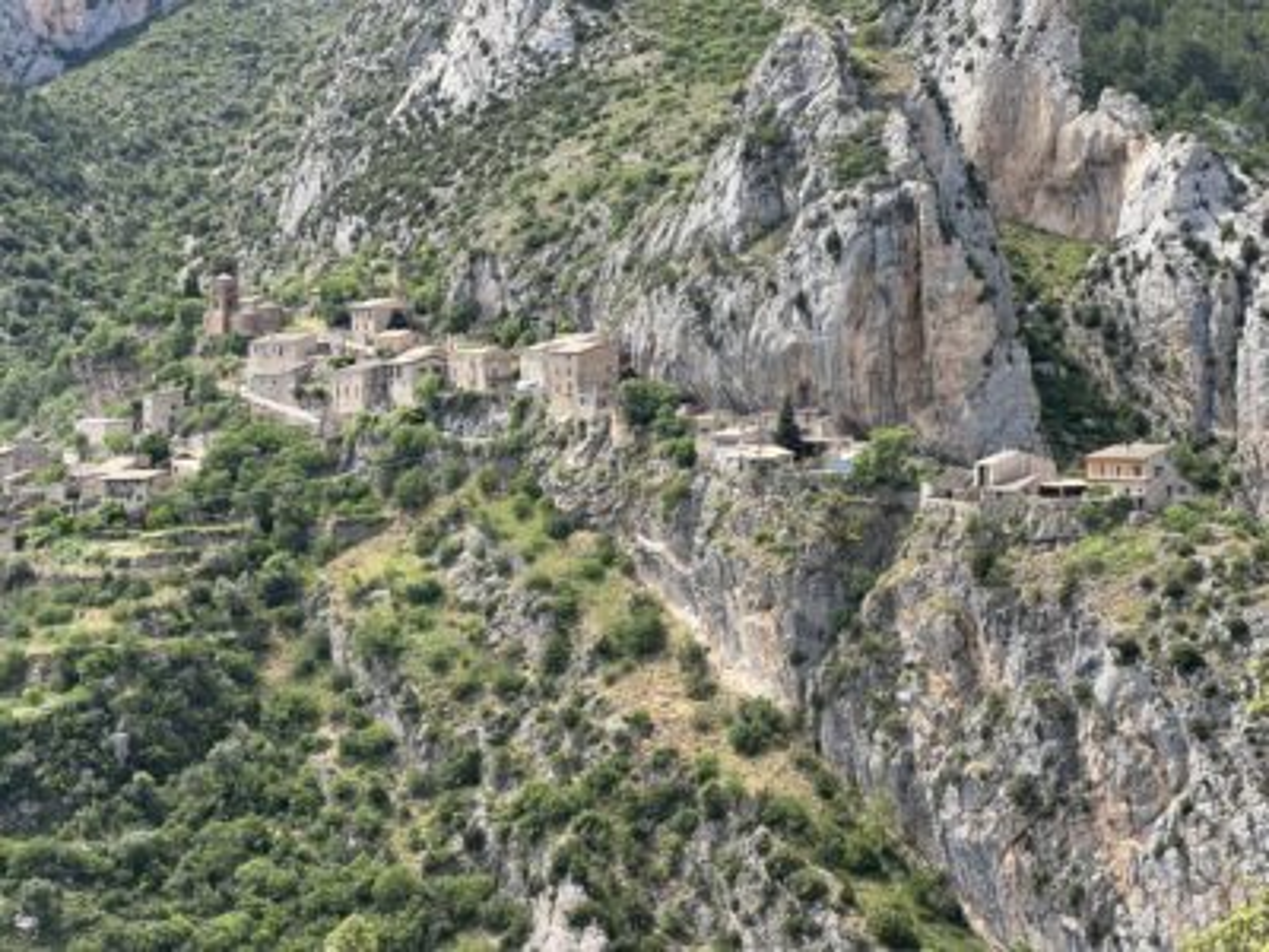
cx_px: 634
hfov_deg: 25.3
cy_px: 476
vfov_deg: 19.1
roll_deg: +0.4
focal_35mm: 77
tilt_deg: -2.0
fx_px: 2823
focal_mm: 9
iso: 32
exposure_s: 1/229
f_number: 2.8
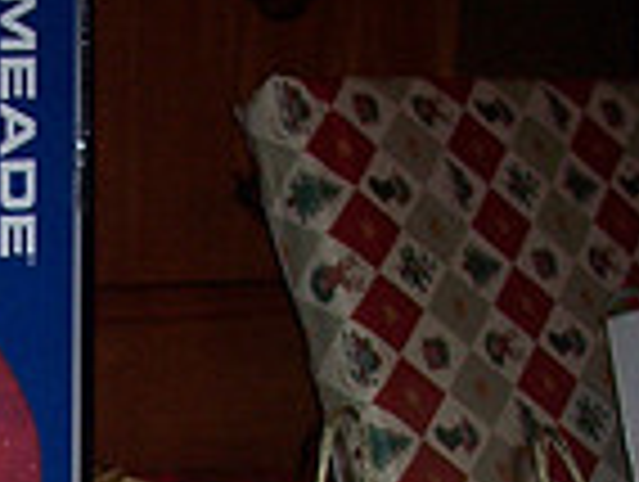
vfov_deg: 8.8
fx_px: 2940
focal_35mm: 159
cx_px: -243
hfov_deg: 12.0
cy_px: 957
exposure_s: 1/60
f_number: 2.8
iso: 100
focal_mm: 8
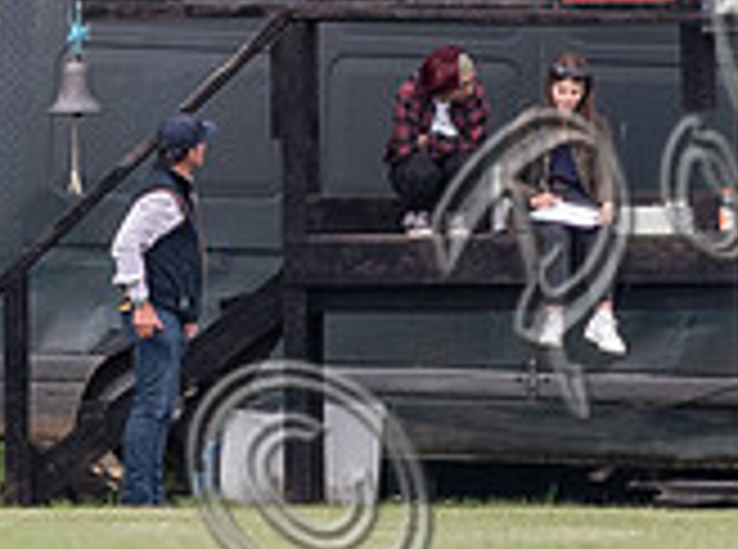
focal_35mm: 4048
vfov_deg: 0.4
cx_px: 835
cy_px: 365
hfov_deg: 0.5
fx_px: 86050
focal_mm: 500
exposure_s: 1/2000
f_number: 4
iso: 800
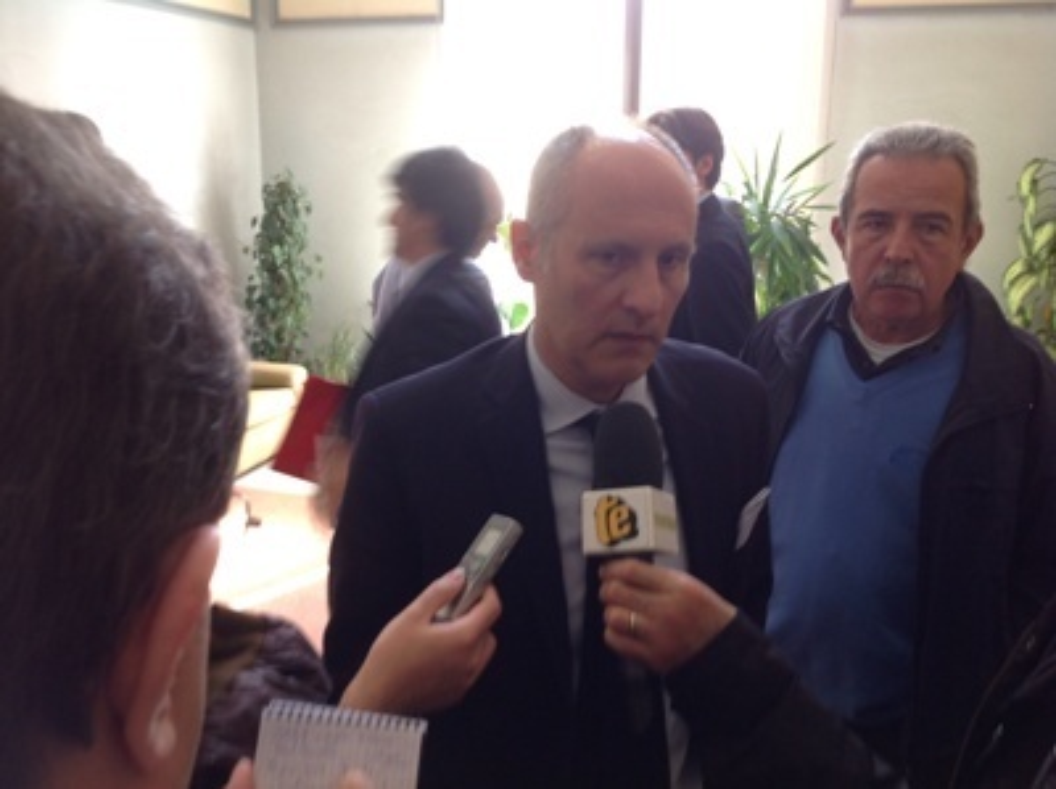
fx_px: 1066
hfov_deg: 52.7
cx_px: 528
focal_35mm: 35
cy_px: 394
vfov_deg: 40.6
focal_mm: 4.28
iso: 80
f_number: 2.4
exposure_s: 1/17
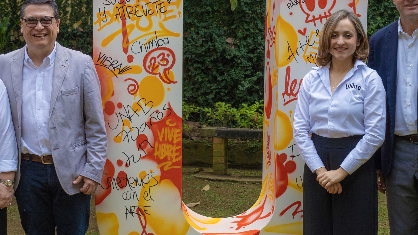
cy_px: 146
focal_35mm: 74
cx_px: 184
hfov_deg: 28.6
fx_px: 820
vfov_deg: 16.3
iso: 320
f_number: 5.6
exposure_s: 1/400
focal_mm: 28
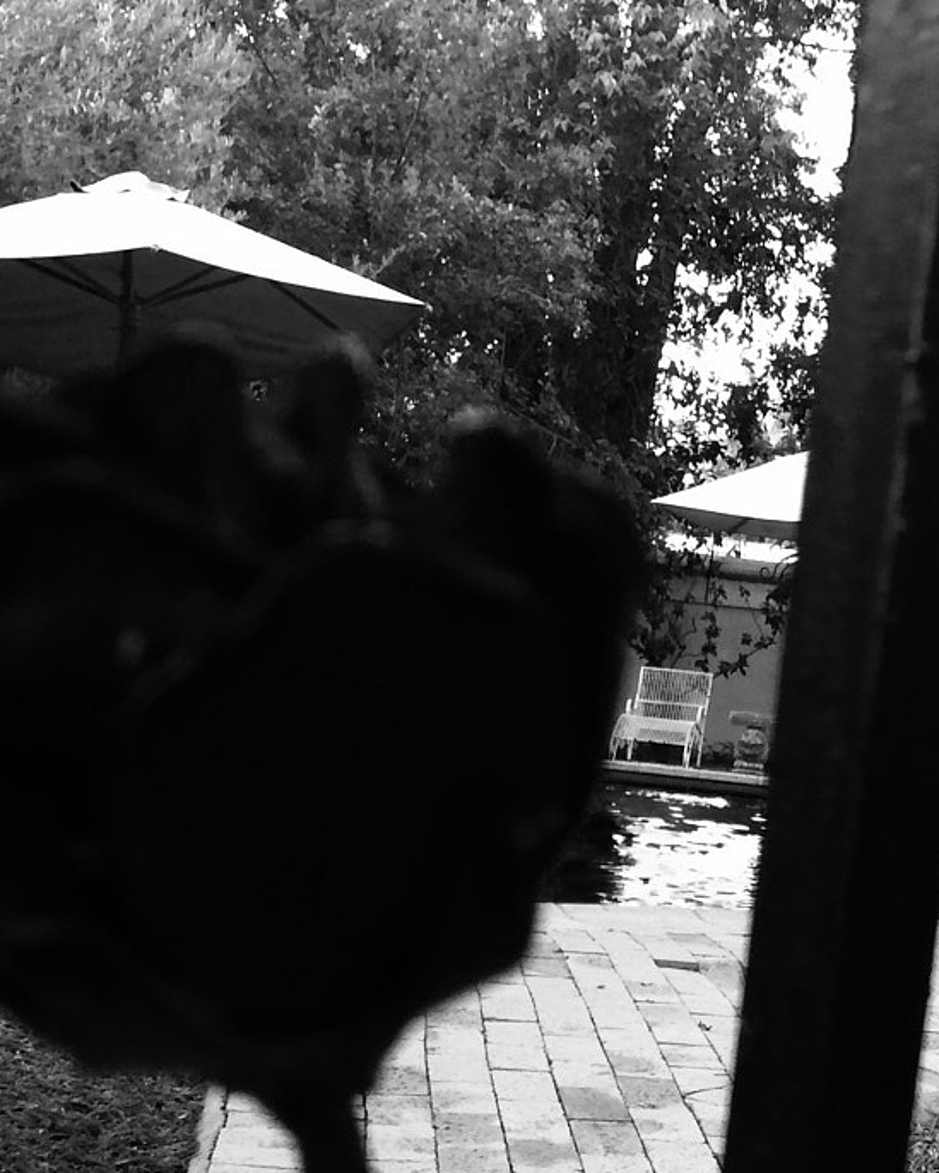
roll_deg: -5.6
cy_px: 1238
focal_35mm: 66
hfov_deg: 22.8
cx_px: 758
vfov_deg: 26.8
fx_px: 2292
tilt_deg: -14.3
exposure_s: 1/33
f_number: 2.2
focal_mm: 4.15
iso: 100
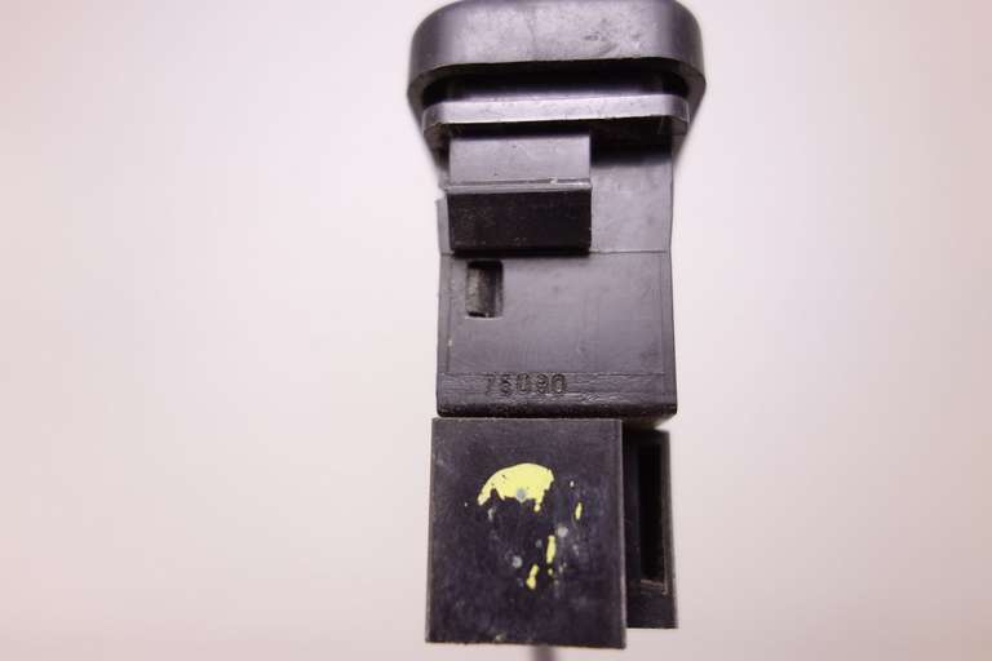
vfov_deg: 46.4
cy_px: 330
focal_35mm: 28
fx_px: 771
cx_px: 496
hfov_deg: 65.5
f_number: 2.5
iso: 125
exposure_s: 1/100
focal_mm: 10.4
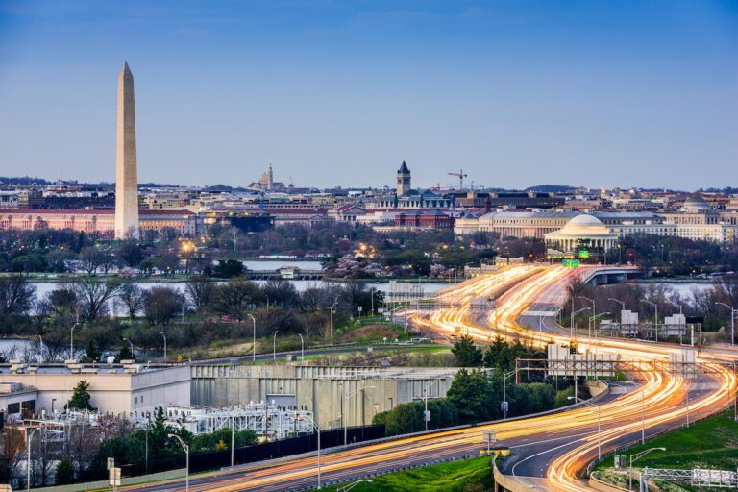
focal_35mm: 165
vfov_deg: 8.3
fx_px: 3382
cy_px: 246
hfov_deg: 12.5
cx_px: 369
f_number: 11
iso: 64
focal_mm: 165
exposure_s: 6
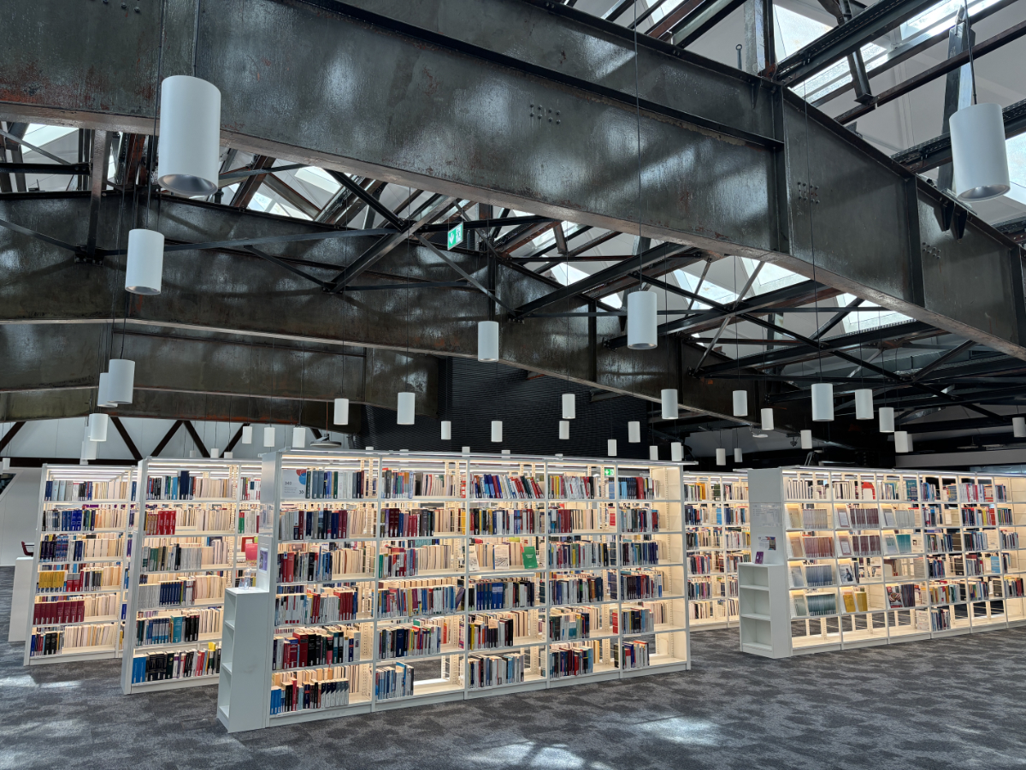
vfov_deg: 53.1
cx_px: 513
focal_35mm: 26
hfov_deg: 67.3
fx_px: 771
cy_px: 385
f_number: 1.6
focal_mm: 6
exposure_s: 1/100
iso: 64
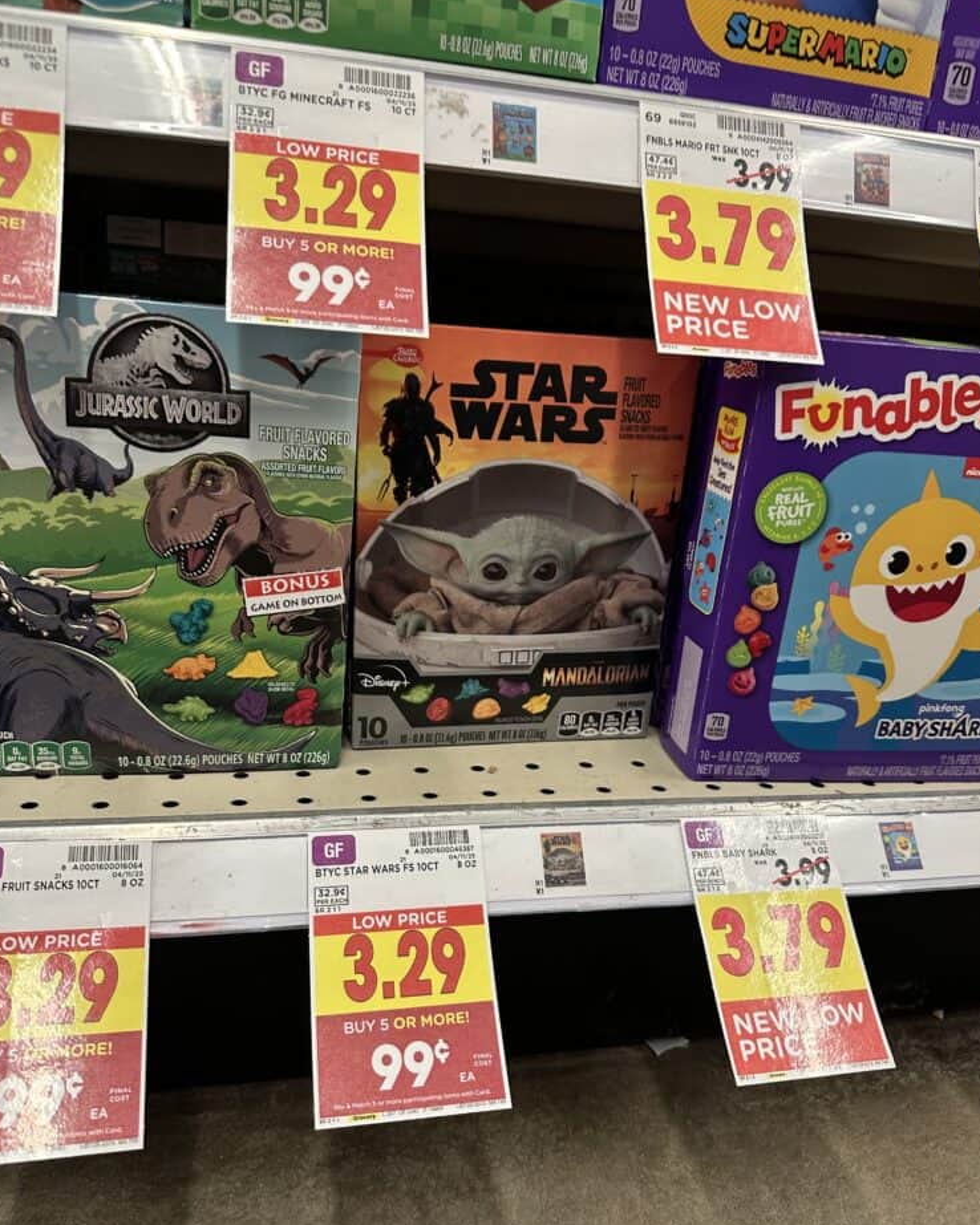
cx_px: 501
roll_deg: -3.7
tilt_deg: -17.3
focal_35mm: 26
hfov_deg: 54.9
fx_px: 943
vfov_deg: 66.0
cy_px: 646
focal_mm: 6.86
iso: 160
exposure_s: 1/60
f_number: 1.78
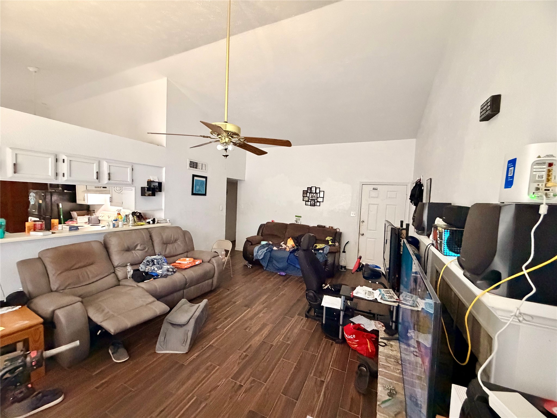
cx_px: 278
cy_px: 209
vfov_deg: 85.7
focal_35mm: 14
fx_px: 225
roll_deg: -1.6
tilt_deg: -2.7
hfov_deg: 102.1
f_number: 2.2
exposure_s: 1/60
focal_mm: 2.22
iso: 1000
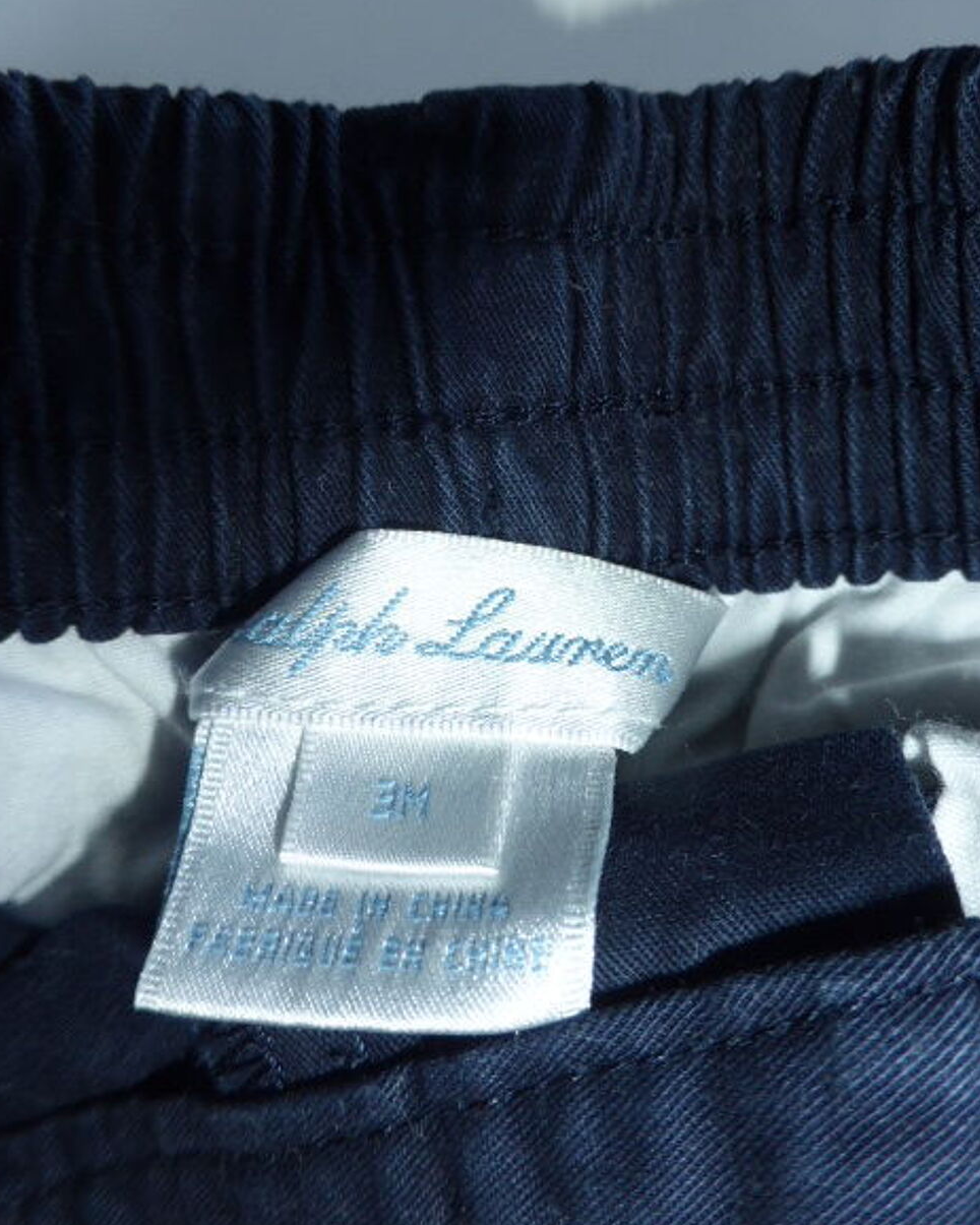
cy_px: 611
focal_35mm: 27
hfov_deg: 53.2
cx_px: 482
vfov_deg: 64.1
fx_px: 979
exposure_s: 1/60
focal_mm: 4.3
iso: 100
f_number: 3.3
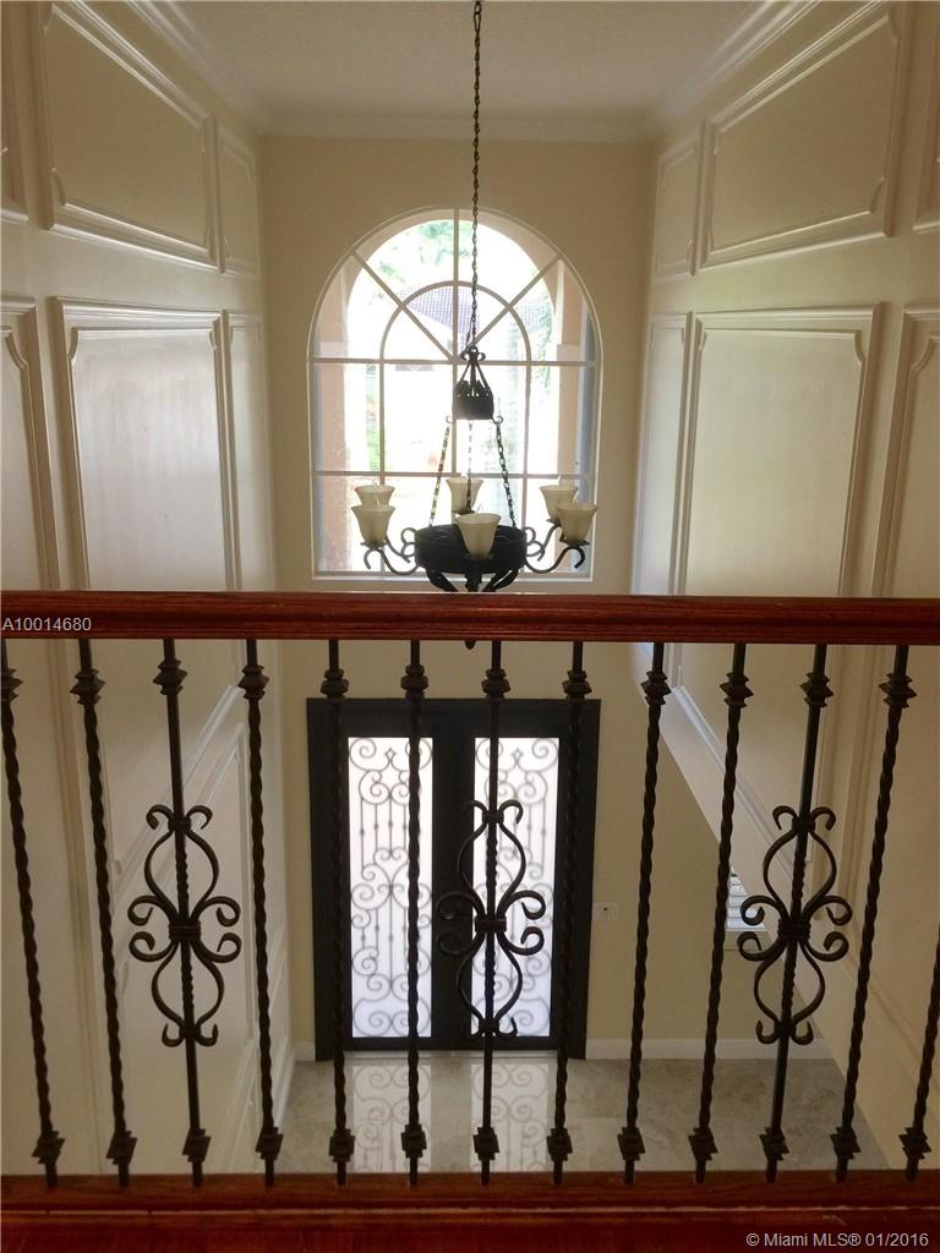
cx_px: 470
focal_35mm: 29
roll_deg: -0.6
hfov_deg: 48.2
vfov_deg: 61.7
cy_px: 626
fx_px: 1050
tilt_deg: -14.9
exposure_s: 1/30
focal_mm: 4.15
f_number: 2.2
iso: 32
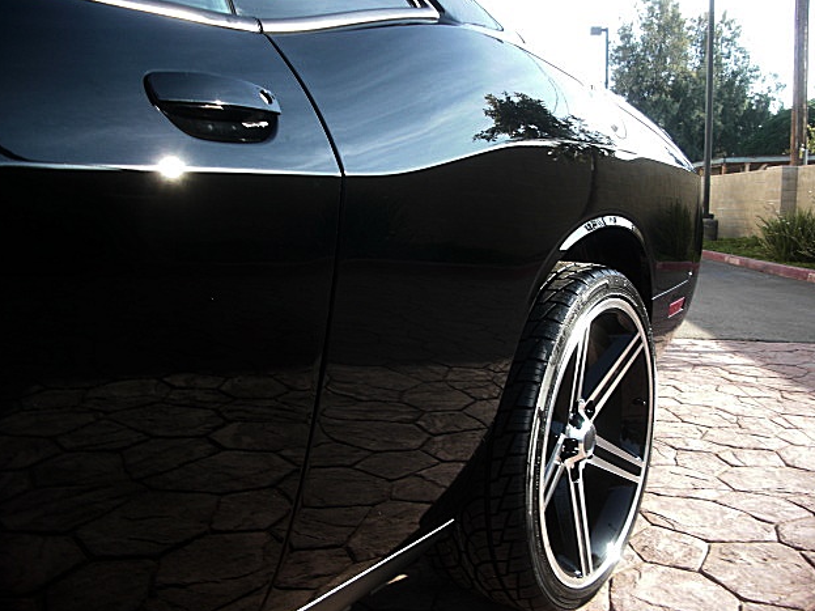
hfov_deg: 50.1
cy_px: 301
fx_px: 871
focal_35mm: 37
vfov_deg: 38.7
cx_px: 409
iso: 50
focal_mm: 6.3
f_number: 2.8
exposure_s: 1/125
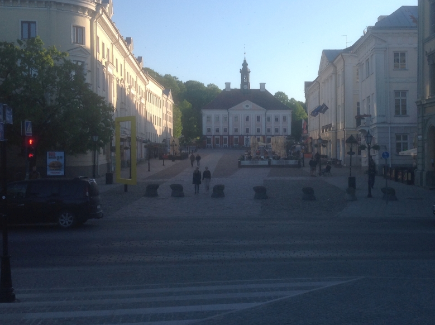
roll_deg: +0.8
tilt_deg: -0.5
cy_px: 146
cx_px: 263
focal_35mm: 46
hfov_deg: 41.1
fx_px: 577
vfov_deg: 31.4
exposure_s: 1/817
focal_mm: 4.28
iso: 50
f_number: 2.4
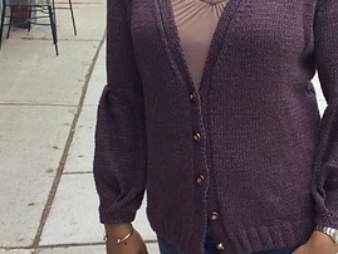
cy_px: 107
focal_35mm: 76
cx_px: 224
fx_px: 742
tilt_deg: -20.3
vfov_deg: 19.4
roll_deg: +2.7
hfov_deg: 25.5
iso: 40
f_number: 2.4
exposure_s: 1/120
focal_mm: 3.3
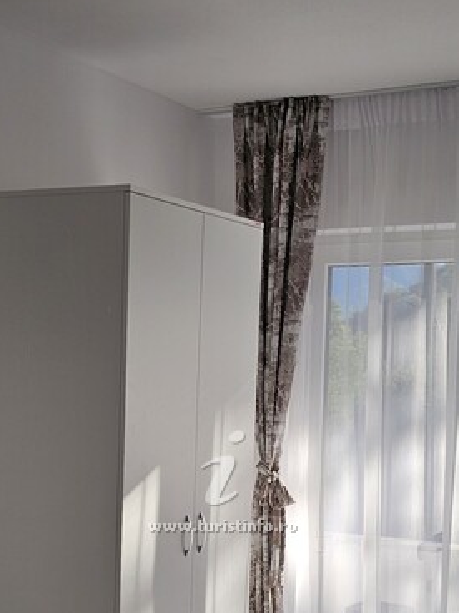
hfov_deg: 22.9
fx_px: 1131
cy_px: 465
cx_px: 208
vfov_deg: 29.7
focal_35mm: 64
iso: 10
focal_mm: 6.3
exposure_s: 1/199
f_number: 1.7
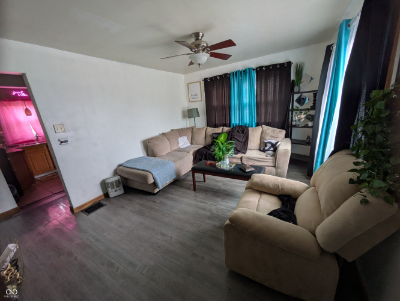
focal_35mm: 14
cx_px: 200
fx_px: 162
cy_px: 150
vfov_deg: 85.7
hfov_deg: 102.0
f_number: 2.2
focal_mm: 1.83
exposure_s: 1/40
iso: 58
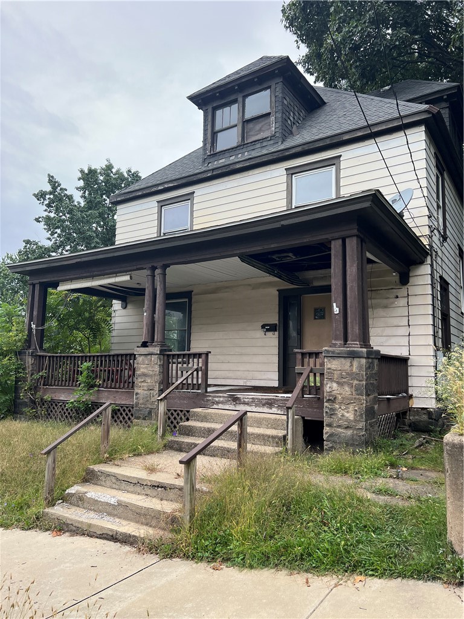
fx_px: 465
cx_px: 232
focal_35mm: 26
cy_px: 310
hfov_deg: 53.1
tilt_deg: +9.6
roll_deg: -1.2
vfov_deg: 67.3
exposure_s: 1/418
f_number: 1.5
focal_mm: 5.7
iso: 50
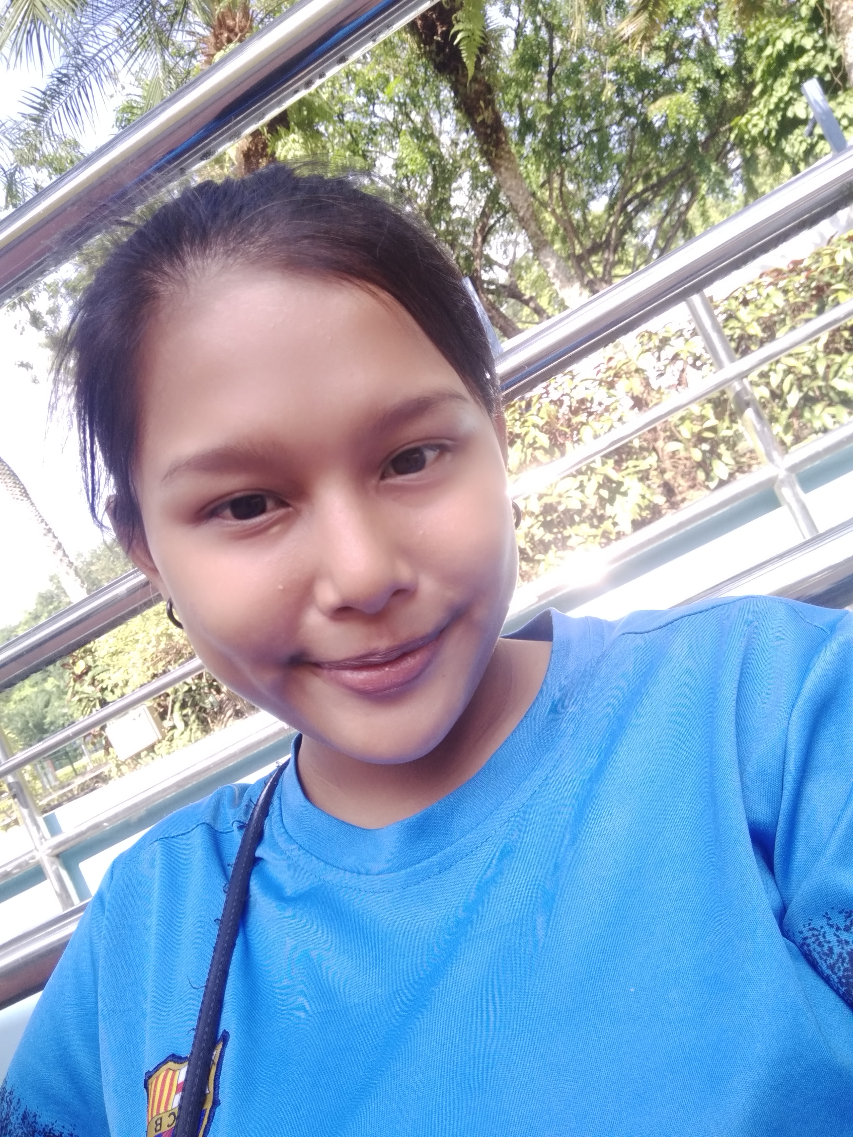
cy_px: 568
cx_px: 426
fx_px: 690
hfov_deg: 63.4
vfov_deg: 79.0
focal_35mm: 21
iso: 100
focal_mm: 3.57
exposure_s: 1/273
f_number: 2
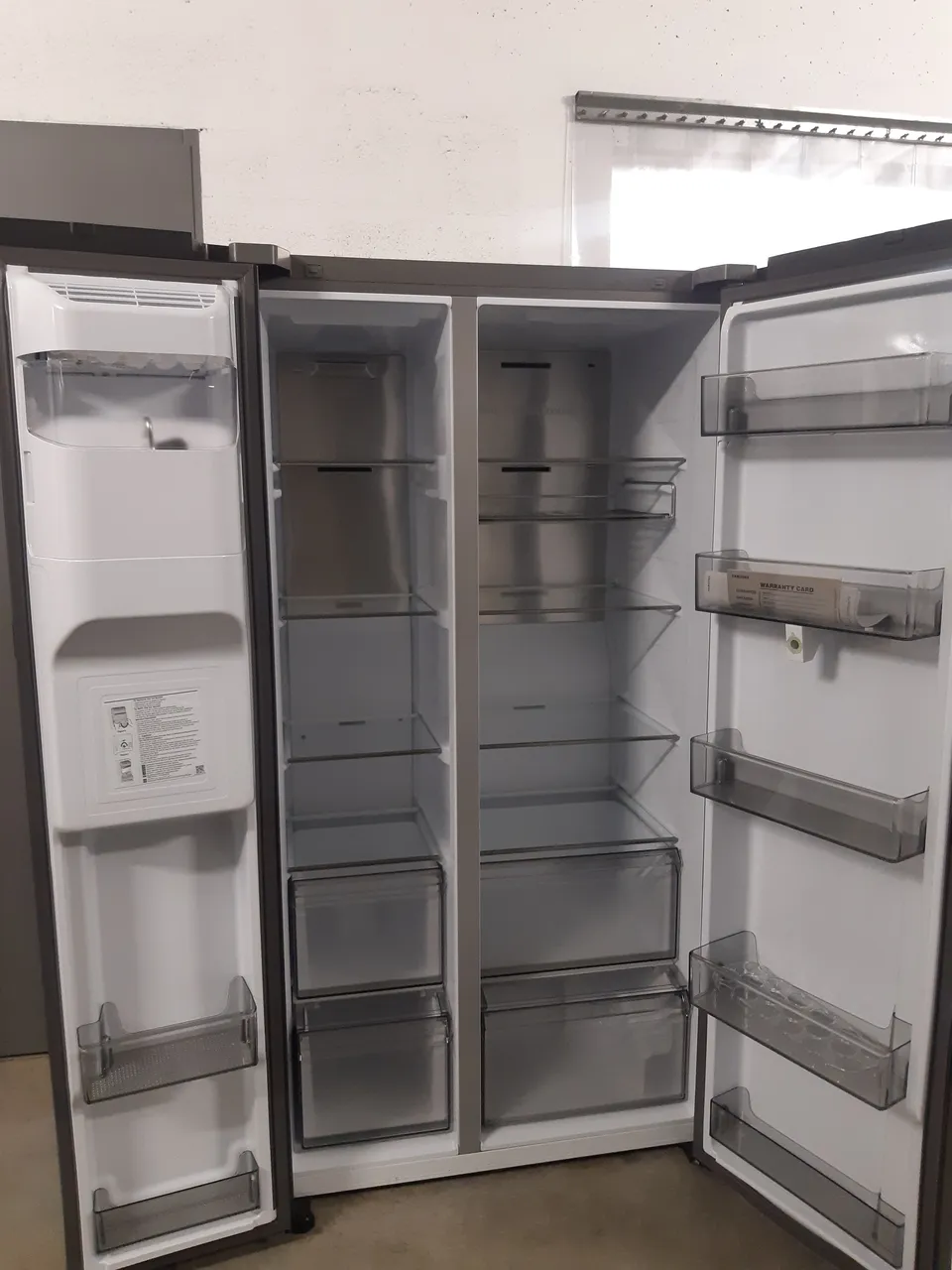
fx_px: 953
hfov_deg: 53.1
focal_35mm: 26
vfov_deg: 67.3
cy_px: 635
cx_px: 476
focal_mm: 3.92
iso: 200
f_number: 1.7
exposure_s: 1/50
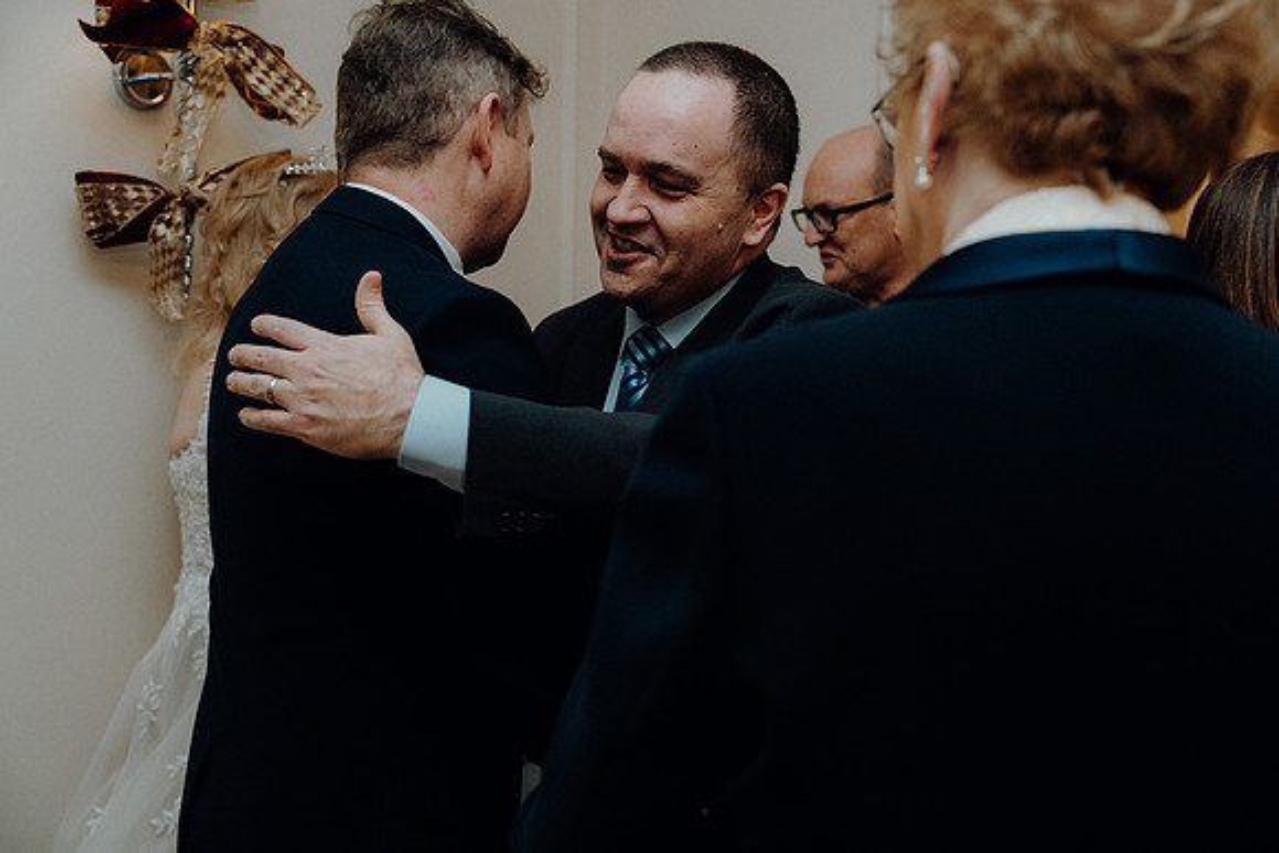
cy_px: 426
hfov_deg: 51.9
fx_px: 1315
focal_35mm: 37
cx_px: 640
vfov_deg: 36.0
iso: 2500
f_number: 3.5
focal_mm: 37
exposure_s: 1/200
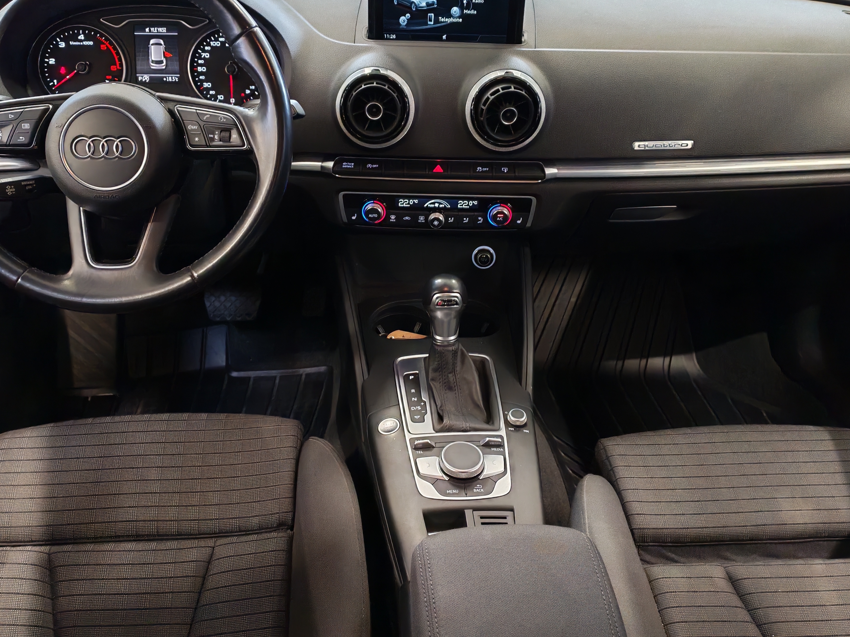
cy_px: 271
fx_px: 909
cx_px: 414
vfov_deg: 38.6
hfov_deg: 50.1
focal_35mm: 37
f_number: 1.9
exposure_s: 1/100
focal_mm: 6.12
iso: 1397
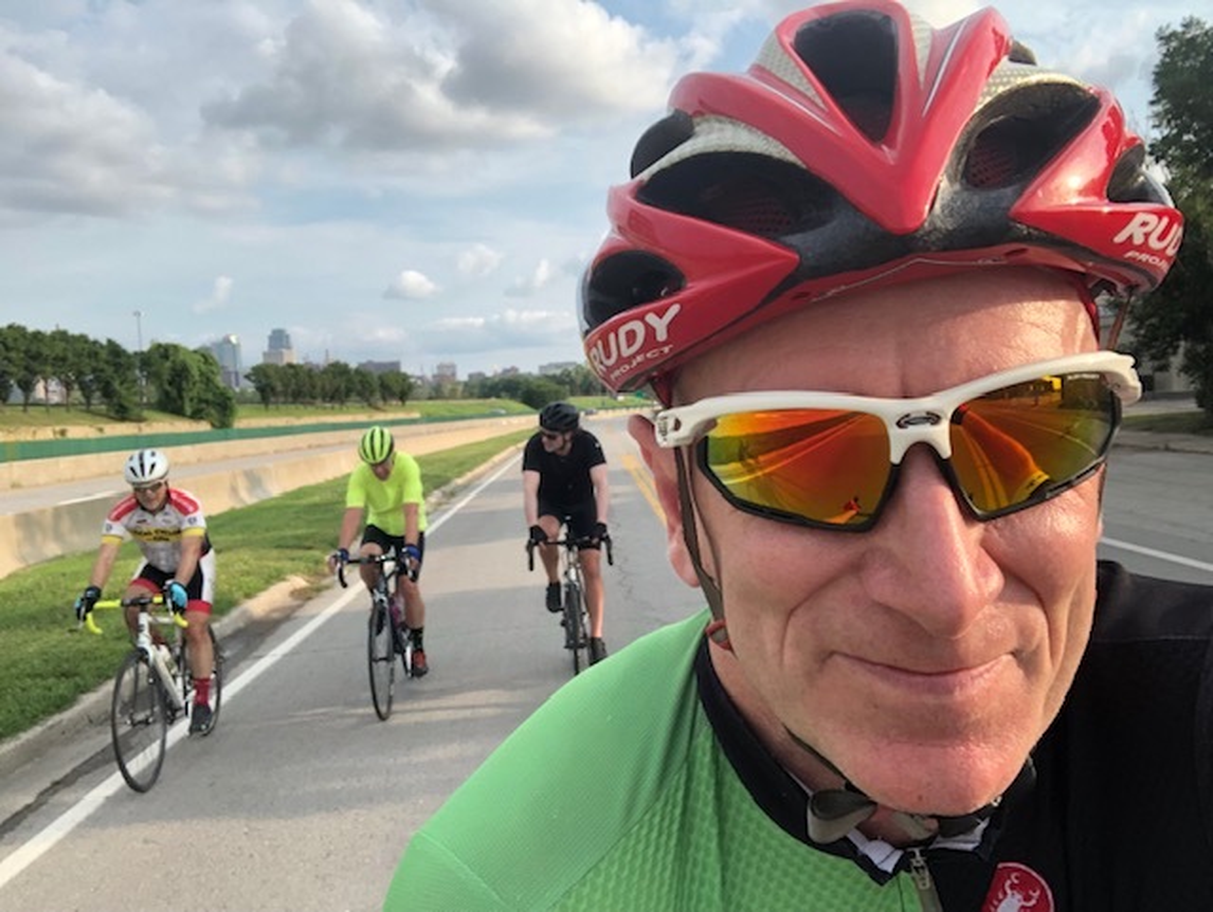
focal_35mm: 32
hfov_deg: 56.8
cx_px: 606
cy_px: 456
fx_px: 1122
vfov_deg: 44.2
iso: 20
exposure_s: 1/288
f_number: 2.2
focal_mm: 2.87
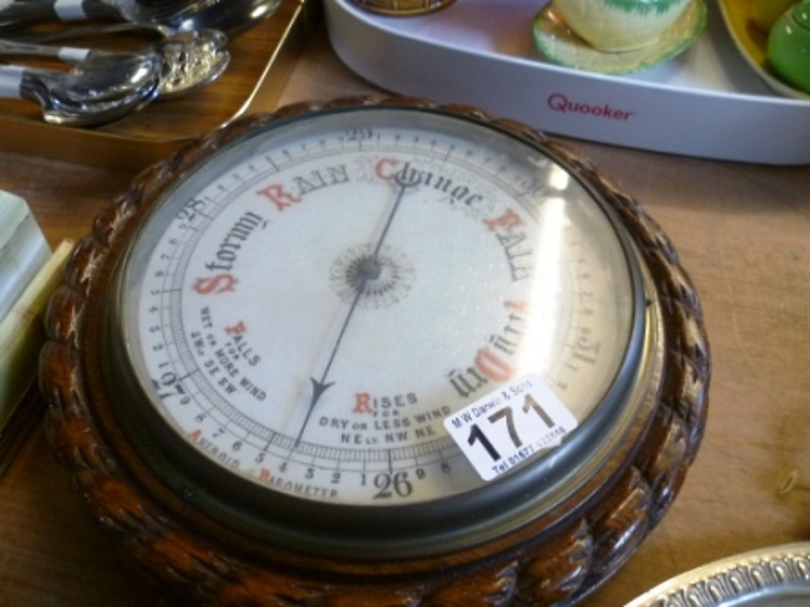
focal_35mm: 28
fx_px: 655
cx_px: 405
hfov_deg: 63.4
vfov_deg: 49.7
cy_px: 304
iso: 200
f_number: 2.8
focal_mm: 5
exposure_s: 1/30
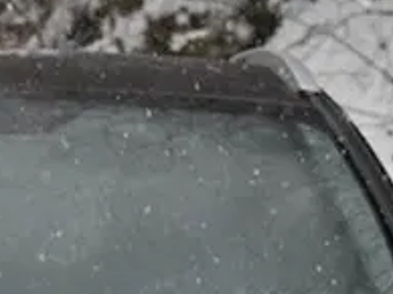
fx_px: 3175
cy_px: 600
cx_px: 59
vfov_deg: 5.2
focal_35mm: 280
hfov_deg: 7.1
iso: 280
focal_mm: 47
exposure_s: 1/320
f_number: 4.5
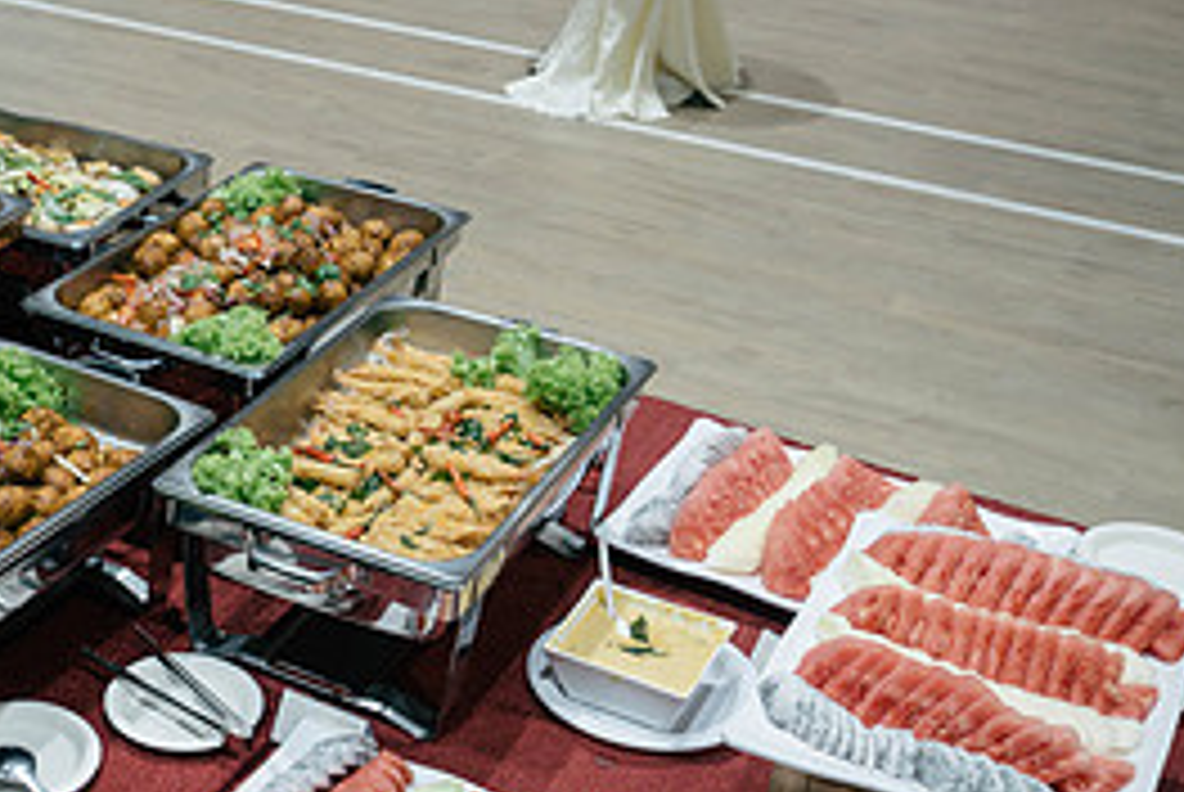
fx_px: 1811
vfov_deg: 24.7
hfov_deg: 34.3
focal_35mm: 55
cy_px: 461
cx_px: 135
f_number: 2.8
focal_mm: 12
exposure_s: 1/60
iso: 200
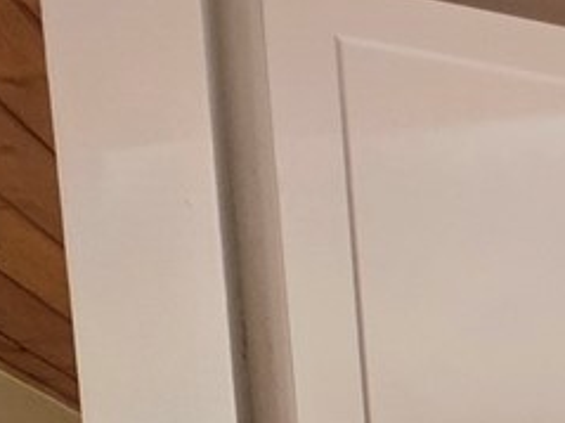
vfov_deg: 13.8
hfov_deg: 11.4
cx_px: 1709
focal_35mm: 87
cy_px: 903
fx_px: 1419
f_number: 1.9
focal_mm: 2.2
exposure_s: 1/120
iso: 160
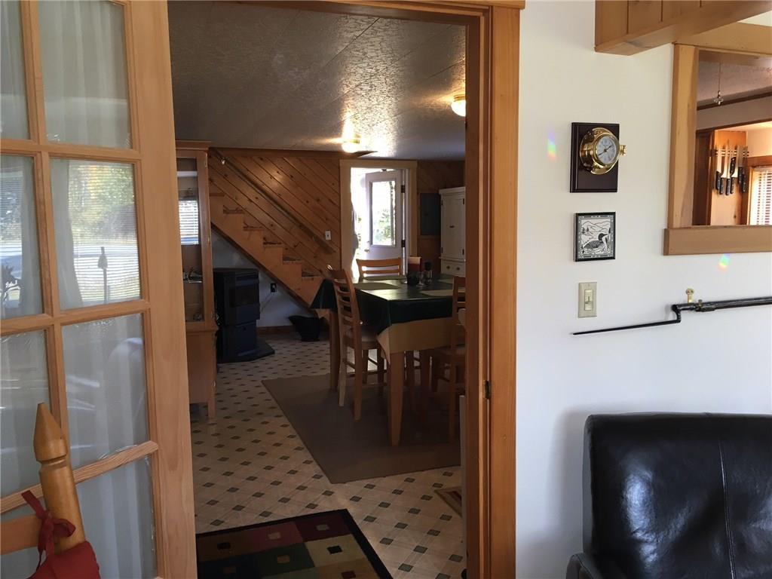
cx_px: 386
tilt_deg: -5.3
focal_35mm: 29
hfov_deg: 61.7
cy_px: 290
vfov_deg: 48.2
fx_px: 647
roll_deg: +0.5
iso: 50
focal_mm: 4.15
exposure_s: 1/30
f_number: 2.2
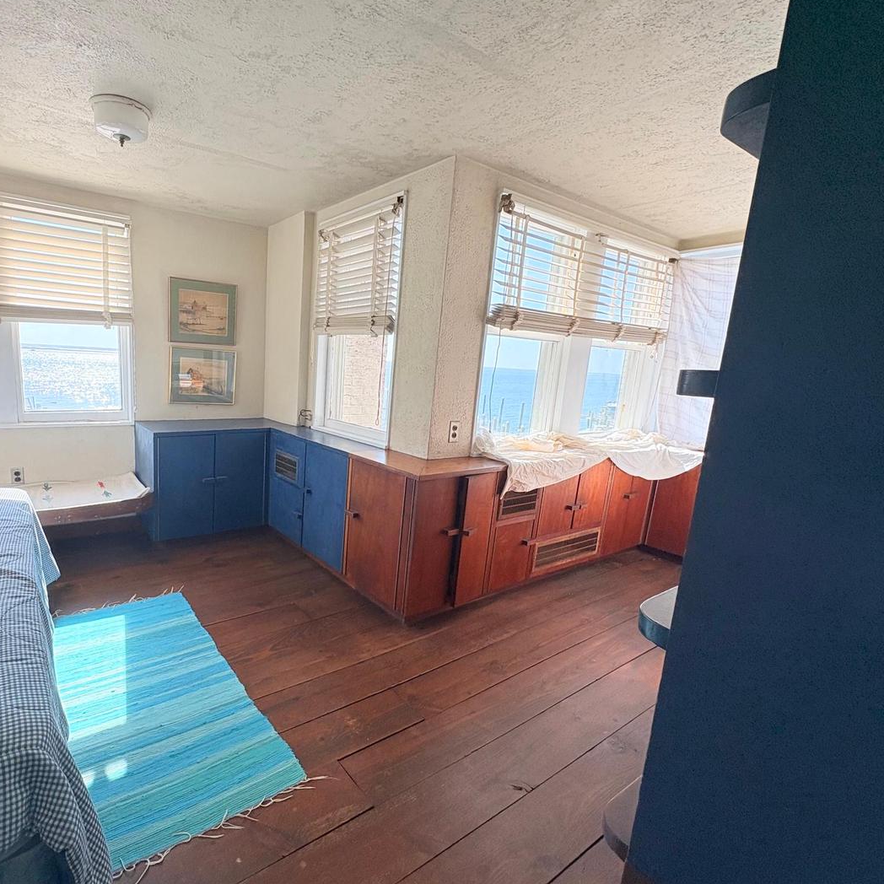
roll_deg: -2.0
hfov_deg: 81.9
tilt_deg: -10.3
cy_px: 450
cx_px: 317
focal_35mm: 17
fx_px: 491
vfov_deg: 84.0
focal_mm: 2.22
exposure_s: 1/288
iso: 64
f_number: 2.2
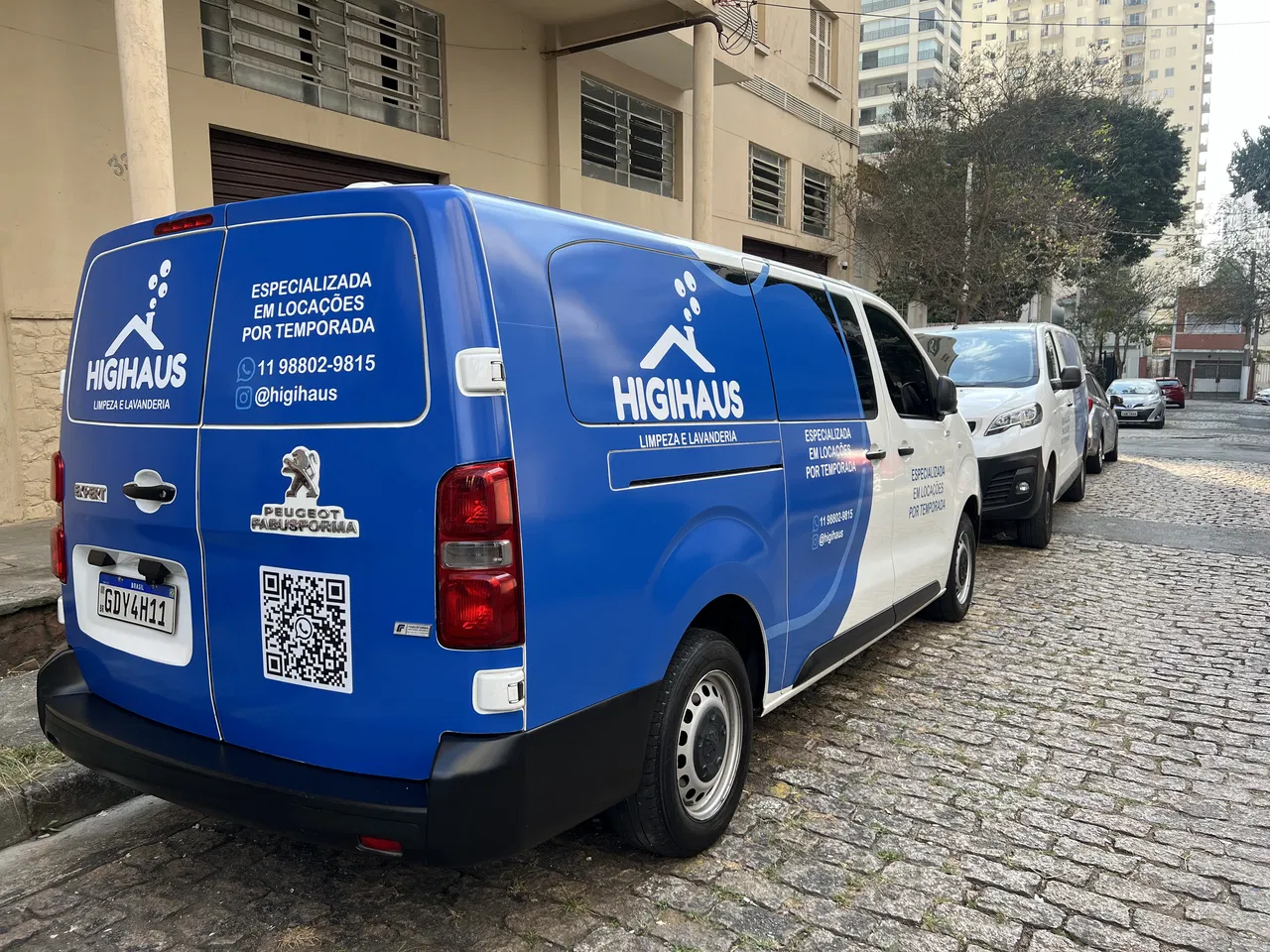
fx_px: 954
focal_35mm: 26
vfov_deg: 53.1
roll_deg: +1.2
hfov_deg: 67.3
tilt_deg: -5.8
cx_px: 635
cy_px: 476
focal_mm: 5.7
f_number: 1.5
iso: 50
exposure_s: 1/471
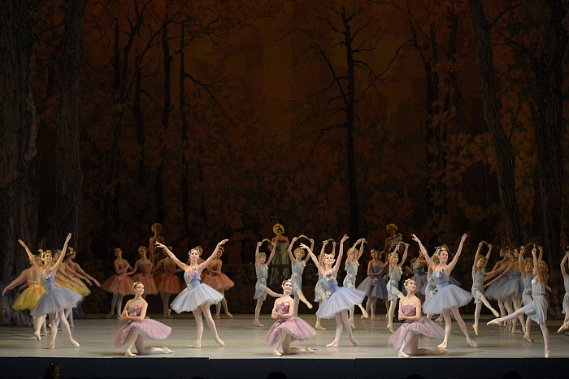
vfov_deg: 13.0
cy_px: 190
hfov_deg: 19.5
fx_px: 1660
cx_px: 284
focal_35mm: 105
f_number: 2.8
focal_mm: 105
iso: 1000
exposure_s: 1/250
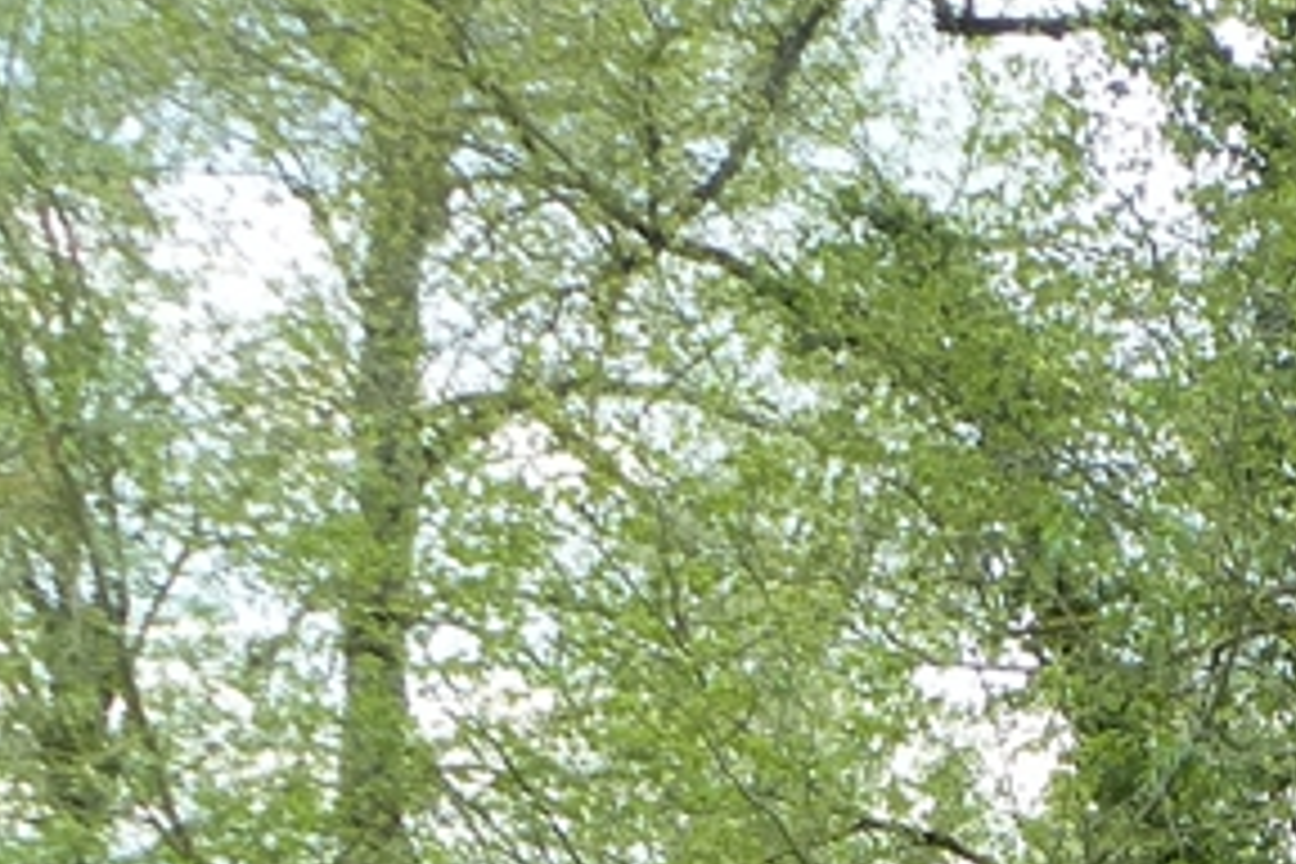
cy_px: 1195
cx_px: 2333
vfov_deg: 10.1
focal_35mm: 133
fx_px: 4788
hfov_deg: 13.8
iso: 160
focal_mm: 4.7
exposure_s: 1/125
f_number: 4
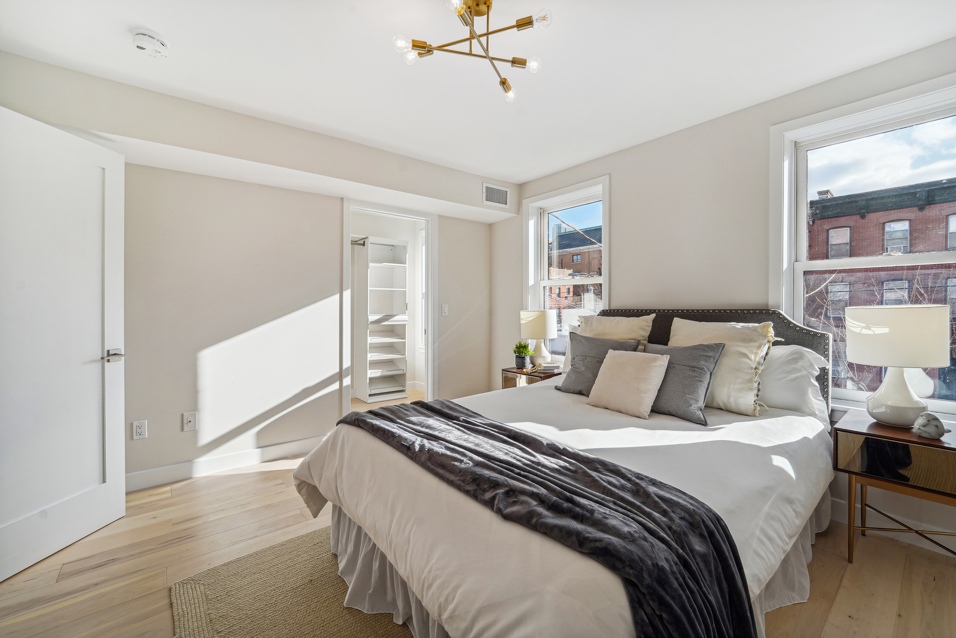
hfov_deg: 104.3
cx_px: 478
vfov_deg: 81.2
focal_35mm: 14
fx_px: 372
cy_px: 319
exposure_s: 1/200
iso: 250
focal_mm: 14
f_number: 9
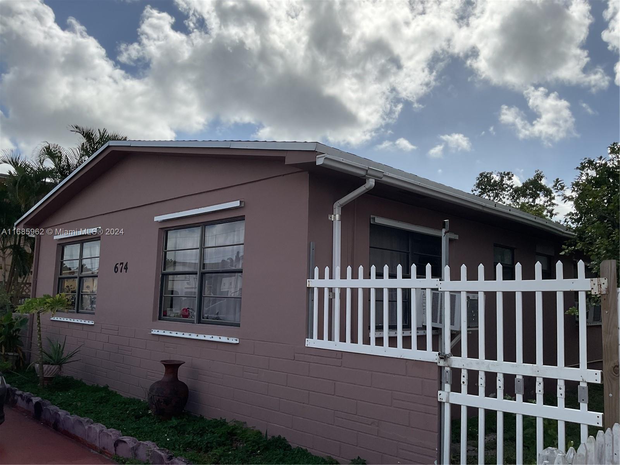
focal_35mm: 29
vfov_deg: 48.2
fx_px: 519
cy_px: 232
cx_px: 310
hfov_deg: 61.7
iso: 16
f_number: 1.8
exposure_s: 1/4405
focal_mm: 3
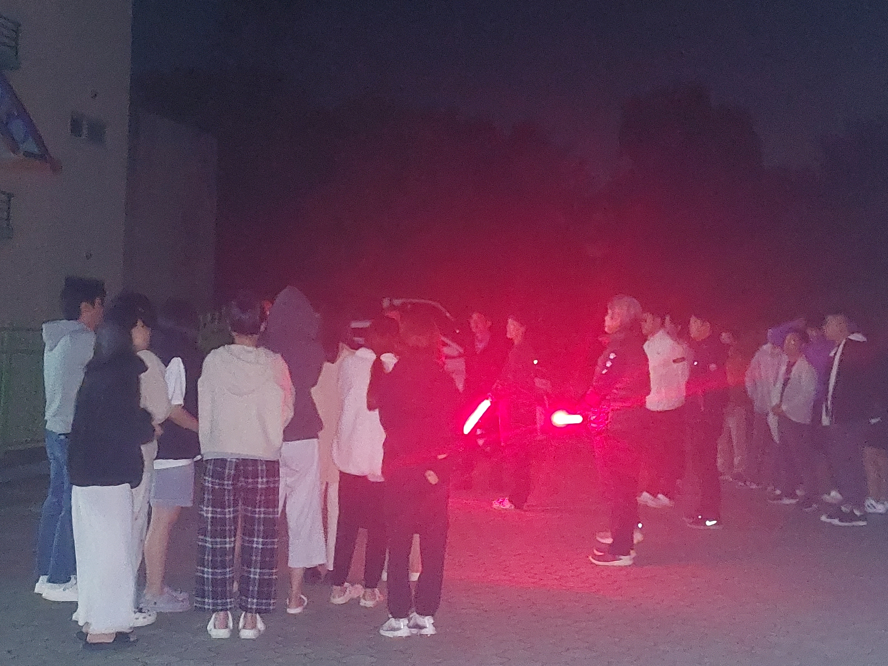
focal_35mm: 25
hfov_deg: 69.4
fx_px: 641
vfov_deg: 54.9
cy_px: 333
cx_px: 444
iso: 2000
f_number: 1.8
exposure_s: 1/8
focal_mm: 5.23
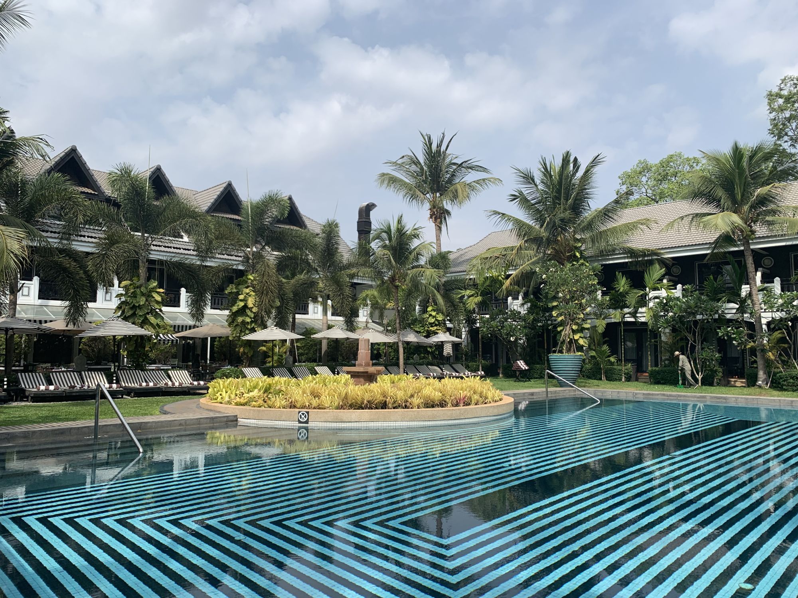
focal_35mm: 26
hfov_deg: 67.3
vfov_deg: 53.1
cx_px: 399
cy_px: 299
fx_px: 599
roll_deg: +0.1
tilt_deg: +5.7
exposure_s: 1/2545
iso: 25
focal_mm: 4.25
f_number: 1.8
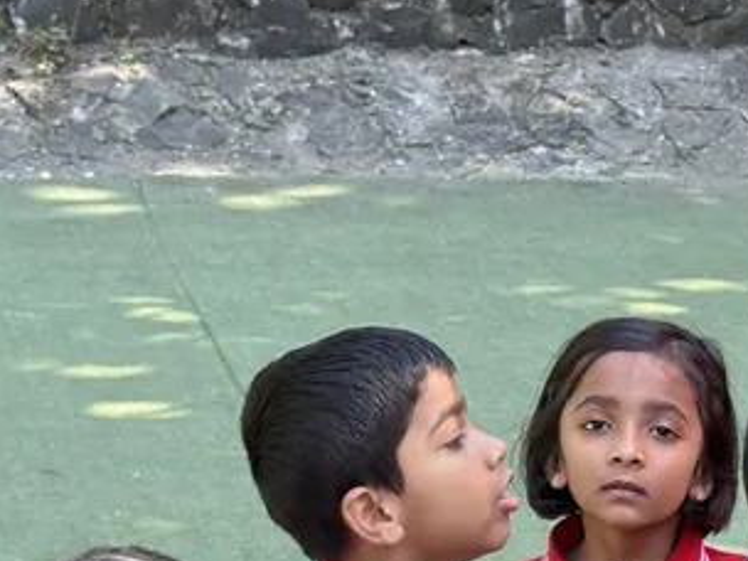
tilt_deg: -23.2
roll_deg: -1.6
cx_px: 871
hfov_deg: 12.2
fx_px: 3414
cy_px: 910
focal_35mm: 158
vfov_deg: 9.1
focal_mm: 6.86
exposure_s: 1/231
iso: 64
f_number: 1.78
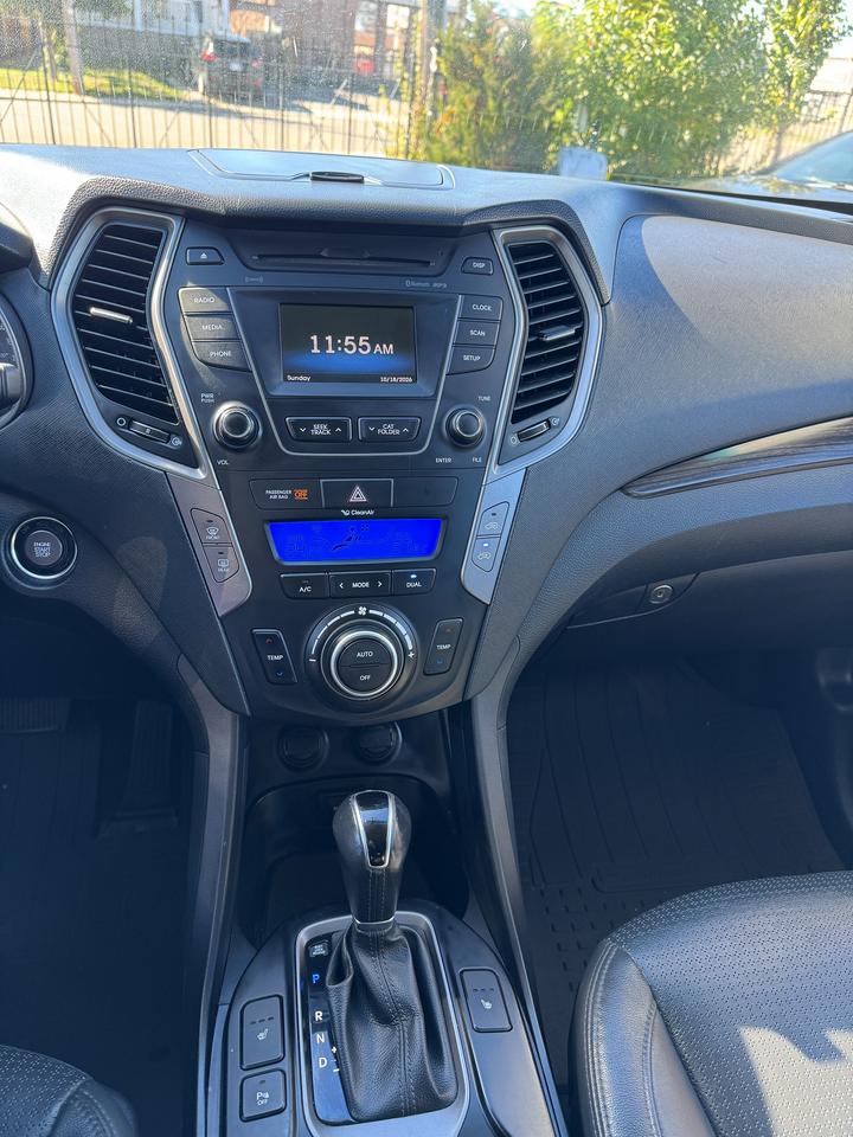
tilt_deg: -30.1
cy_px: 568
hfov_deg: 56.8
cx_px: 426
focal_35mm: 24
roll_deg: -6.6
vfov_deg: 71.6
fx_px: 789
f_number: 1.78
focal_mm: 6.76
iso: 125
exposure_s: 1/121
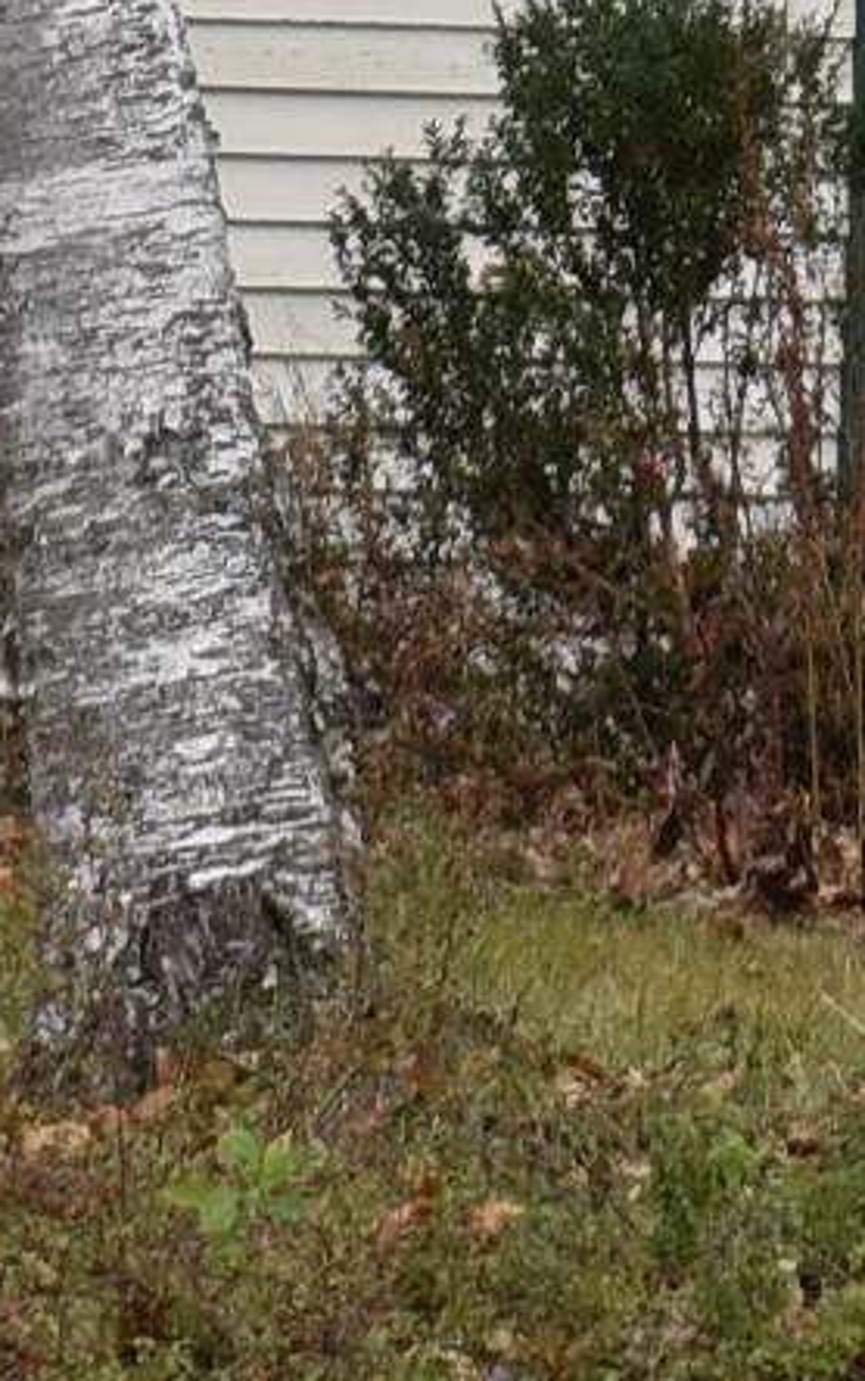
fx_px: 15520
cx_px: 1341
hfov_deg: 3.2
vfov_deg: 5.0
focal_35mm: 412
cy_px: -1176
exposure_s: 1/250
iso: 320
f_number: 8
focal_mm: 40
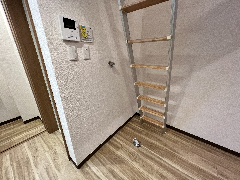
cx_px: 120
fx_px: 90
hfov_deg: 106.2
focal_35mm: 13
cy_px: 90
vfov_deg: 89.9
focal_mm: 1.57
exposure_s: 1/50
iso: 160
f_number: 1.8
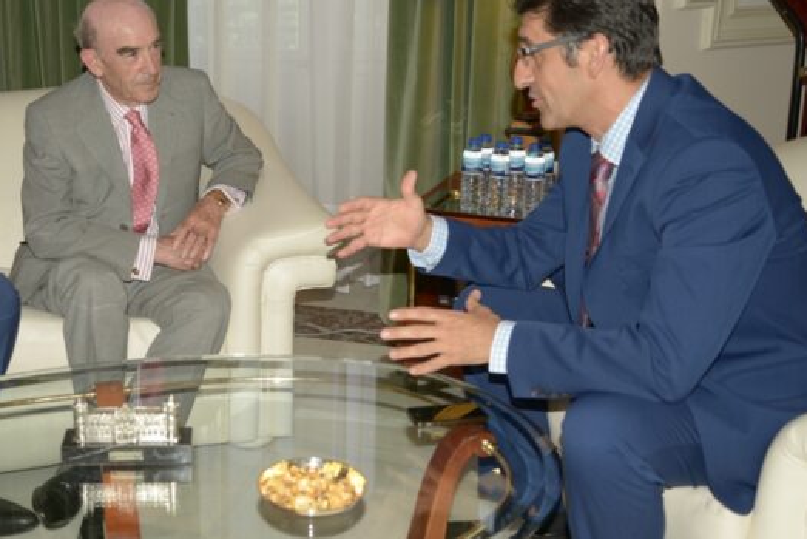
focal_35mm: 47
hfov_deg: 41.2
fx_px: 1054
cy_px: 270
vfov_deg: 28.7
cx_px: 245
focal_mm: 32
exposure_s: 1/160
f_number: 4
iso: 200
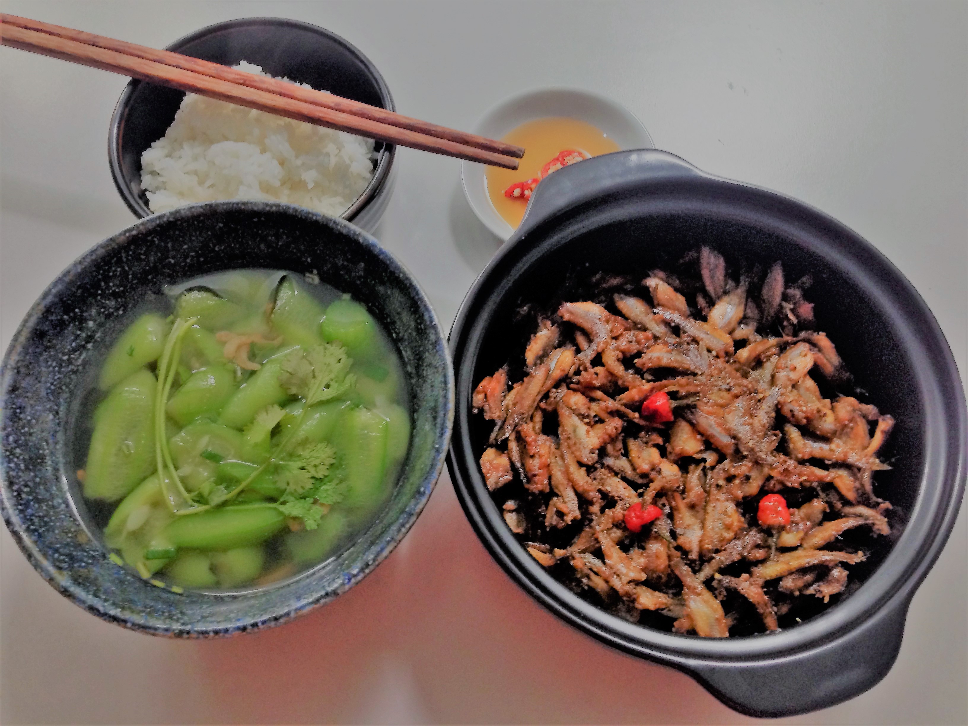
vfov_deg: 42.9
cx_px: 484
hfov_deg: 55.4
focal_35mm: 33
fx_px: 923
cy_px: 363
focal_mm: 4.12
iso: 200
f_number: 2.4
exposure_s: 1/20
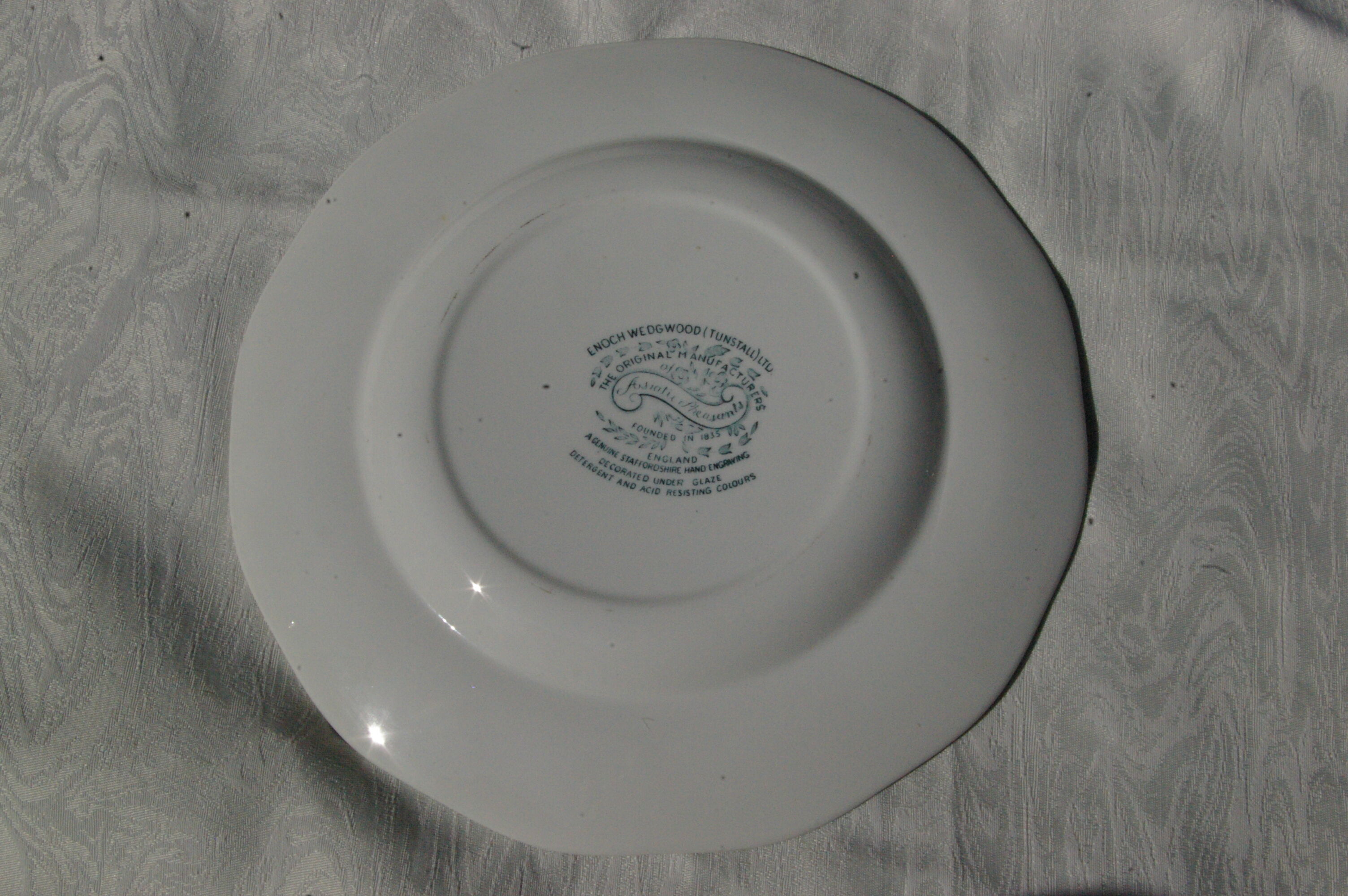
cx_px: 674
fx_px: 1459
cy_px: 448
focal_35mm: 39
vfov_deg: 34.1
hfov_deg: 49.6
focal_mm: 26
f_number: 27
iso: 1600
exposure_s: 1/2000
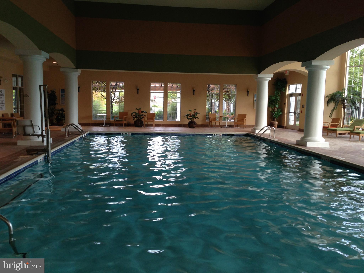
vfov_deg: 42.9
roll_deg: -1.3
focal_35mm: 33
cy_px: 136
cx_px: 182
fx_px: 347
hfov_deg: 55.4
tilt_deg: -4.1
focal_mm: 4.12
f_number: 2.4
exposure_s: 1/33
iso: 50
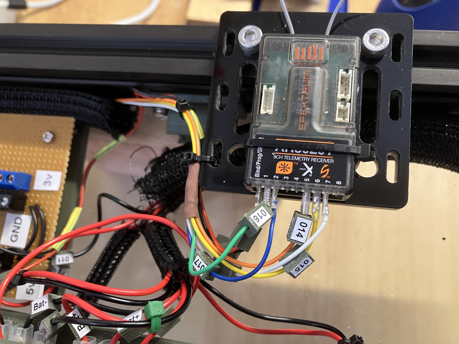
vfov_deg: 49.7
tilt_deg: -72.2
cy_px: 172
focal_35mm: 28
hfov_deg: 63.4
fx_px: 371
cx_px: 230
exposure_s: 1/33
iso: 250
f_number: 1.8
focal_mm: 3.99
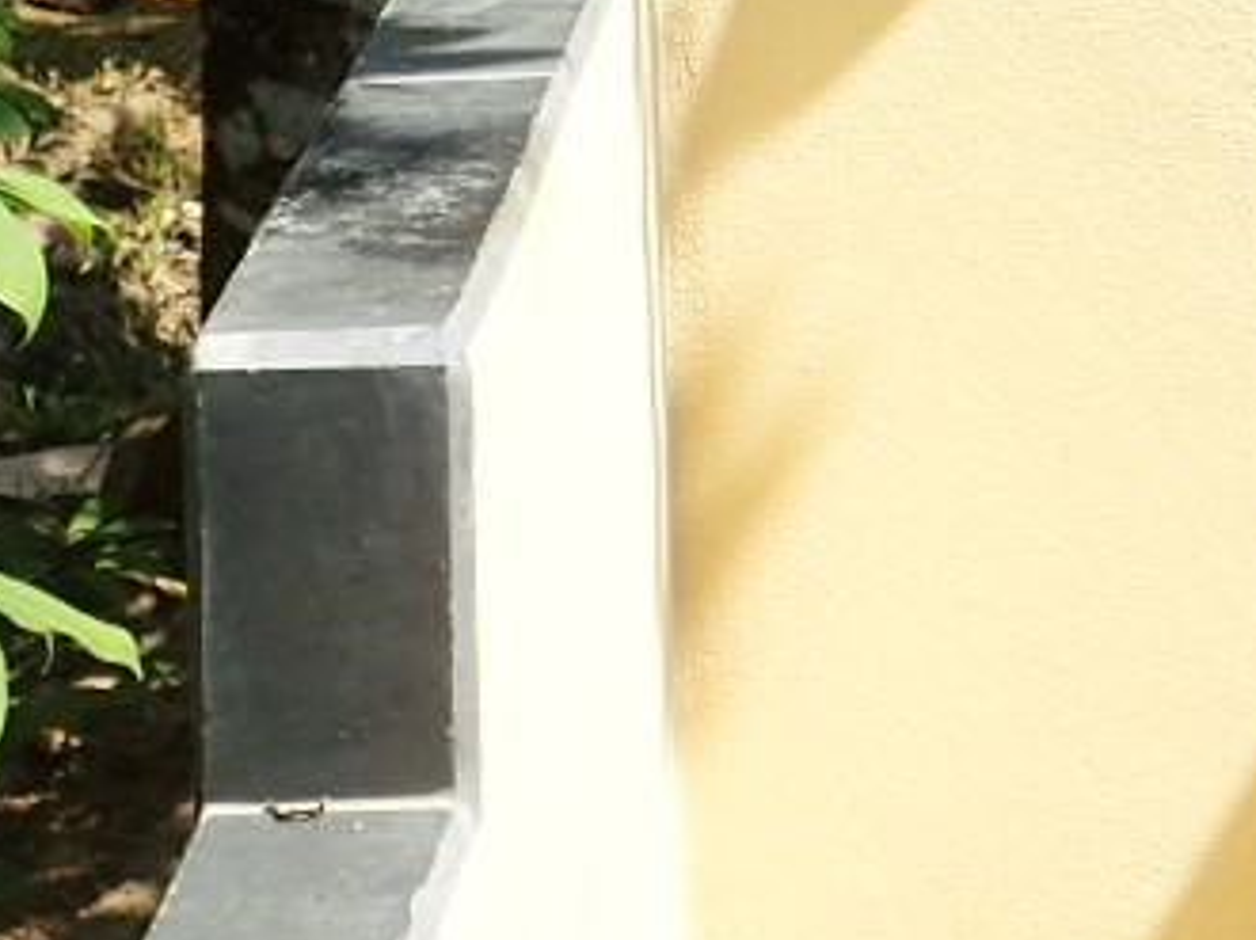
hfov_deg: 14.2
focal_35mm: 131
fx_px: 4750
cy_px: -308
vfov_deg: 11.0
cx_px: 1800
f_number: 3.2
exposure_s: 1/640
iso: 100
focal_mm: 5.5
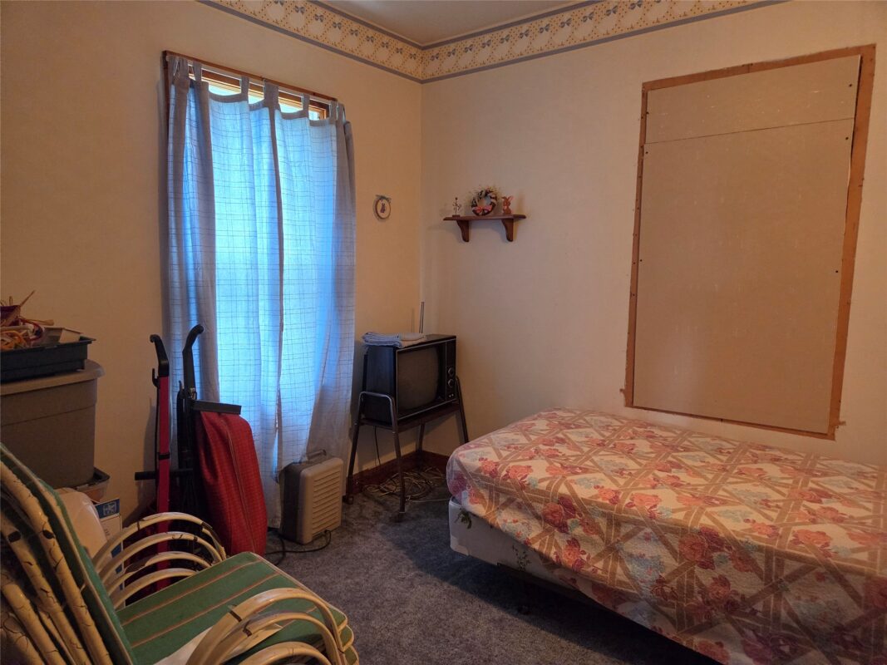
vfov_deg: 58.9
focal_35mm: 23
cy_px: 332
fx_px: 589
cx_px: 444
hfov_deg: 73.9
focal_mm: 5.4
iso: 800
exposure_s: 1/120
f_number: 1.8
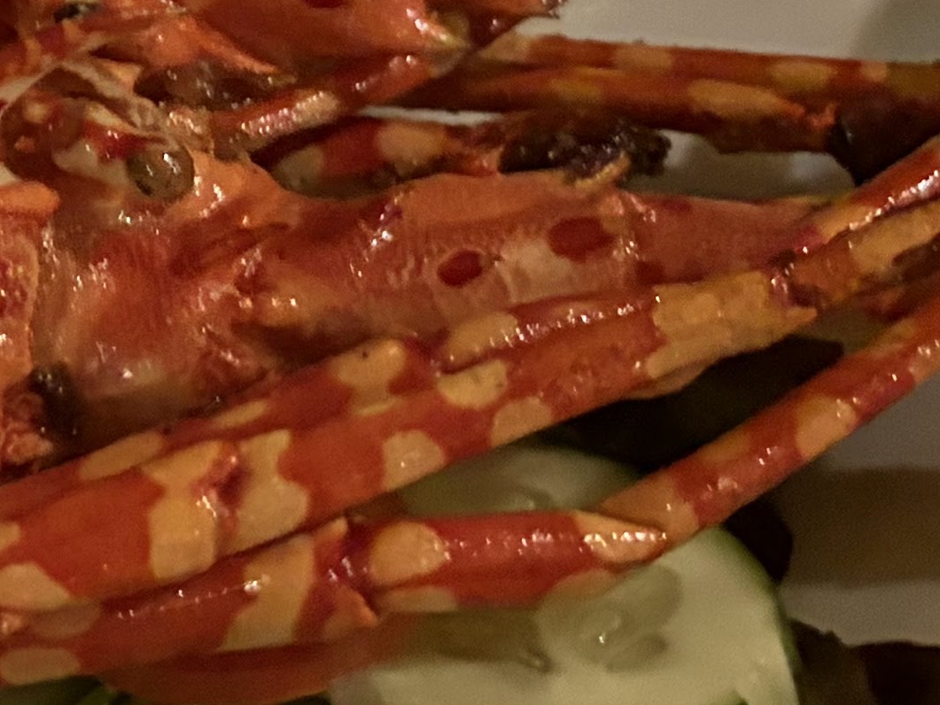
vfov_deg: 10.2
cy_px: -434
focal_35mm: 140
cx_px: -944
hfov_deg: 12.4
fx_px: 3802
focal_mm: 5.96
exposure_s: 1/25
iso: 640
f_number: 1.6
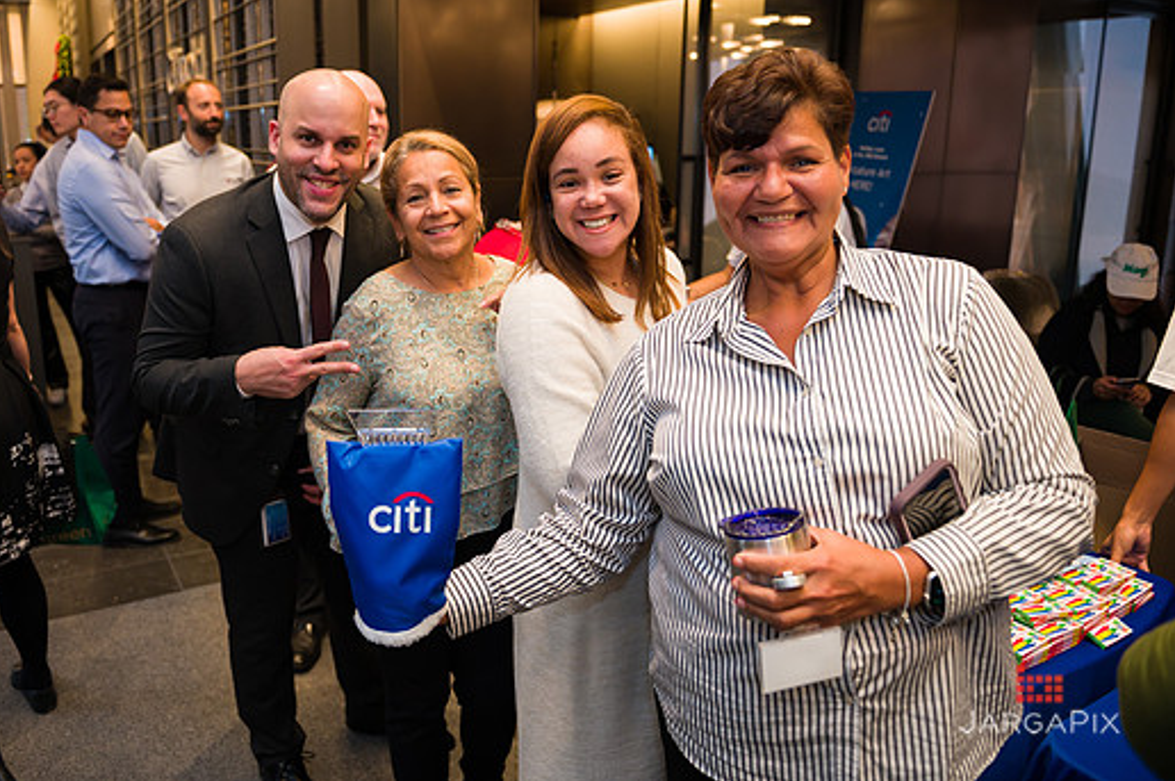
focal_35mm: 27
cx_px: 517
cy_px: 344
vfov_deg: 47.7
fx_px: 880
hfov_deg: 67.2
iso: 400
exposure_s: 1/160
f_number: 3.2
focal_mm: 24
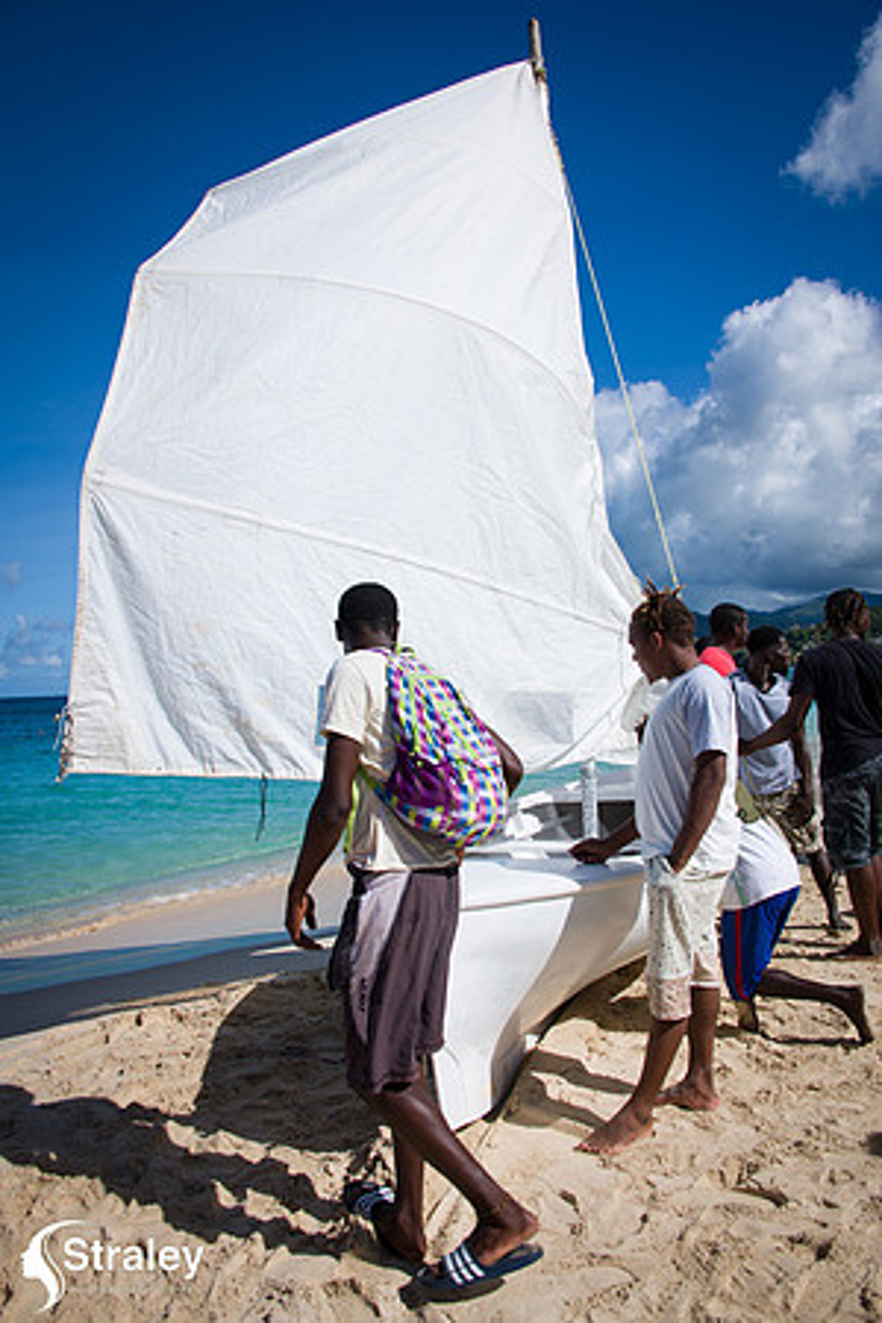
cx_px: 441
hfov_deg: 46.4
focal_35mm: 28
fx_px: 1029
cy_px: 662
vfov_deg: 65.5
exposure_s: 1/320
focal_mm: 28
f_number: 9
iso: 64
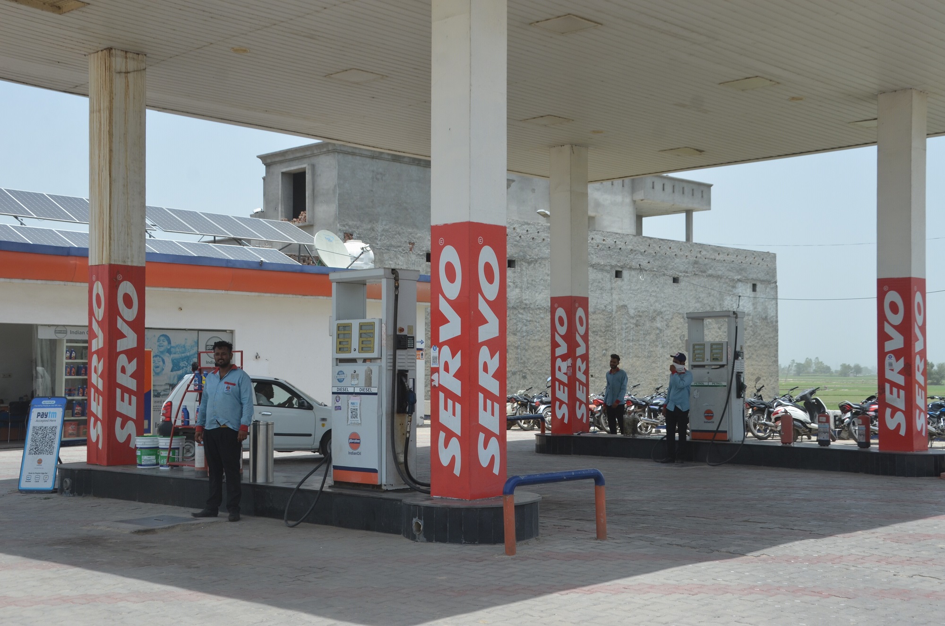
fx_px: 1179
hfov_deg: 43.7
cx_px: 472
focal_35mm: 45
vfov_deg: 29.7
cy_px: 313
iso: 140
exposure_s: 1/250
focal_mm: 30
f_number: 8
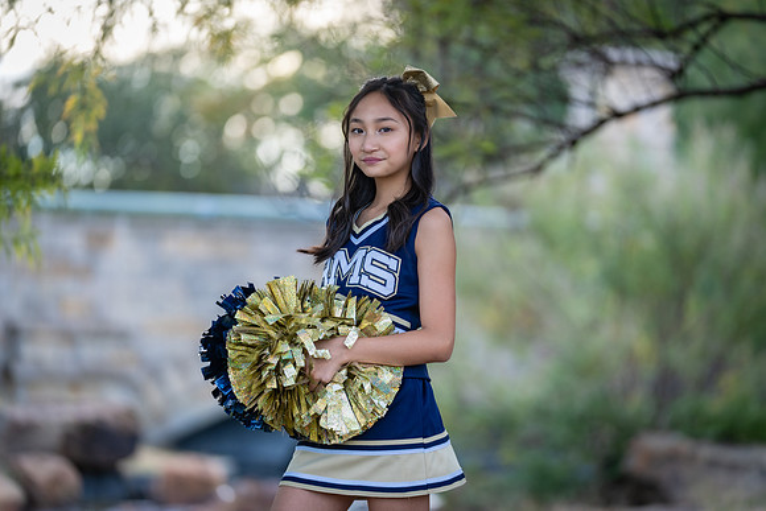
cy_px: 256
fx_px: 3456
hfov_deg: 12.6
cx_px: 383
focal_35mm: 162
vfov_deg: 8.5
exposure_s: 1/320
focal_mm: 156
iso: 320
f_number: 2.8
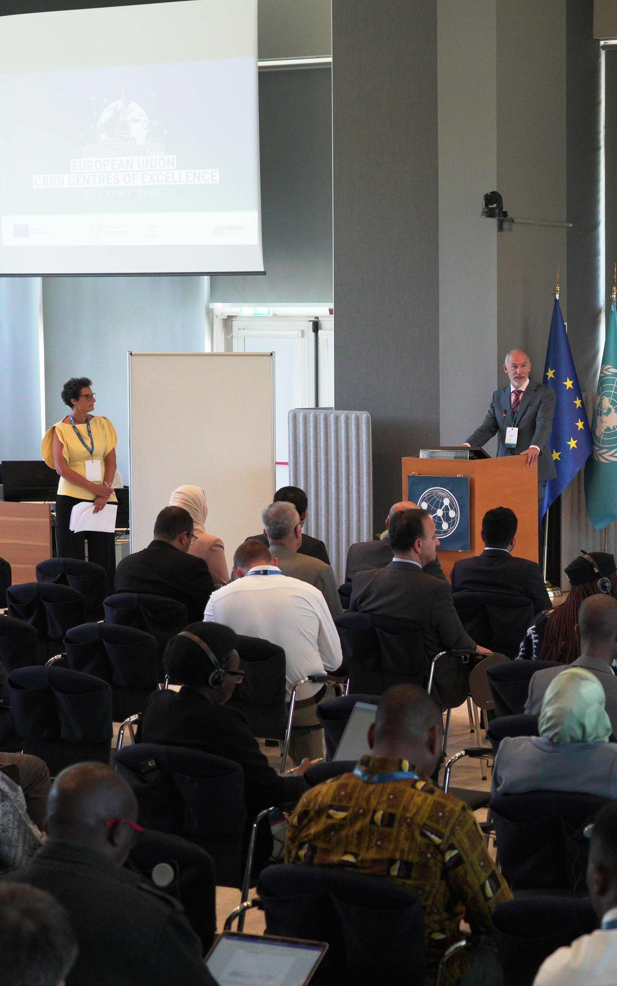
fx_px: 2206
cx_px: 636
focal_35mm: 82
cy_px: 520
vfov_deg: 25.2
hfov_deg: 15.6
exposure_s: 1/500
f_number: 4
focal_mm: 47
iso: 4000
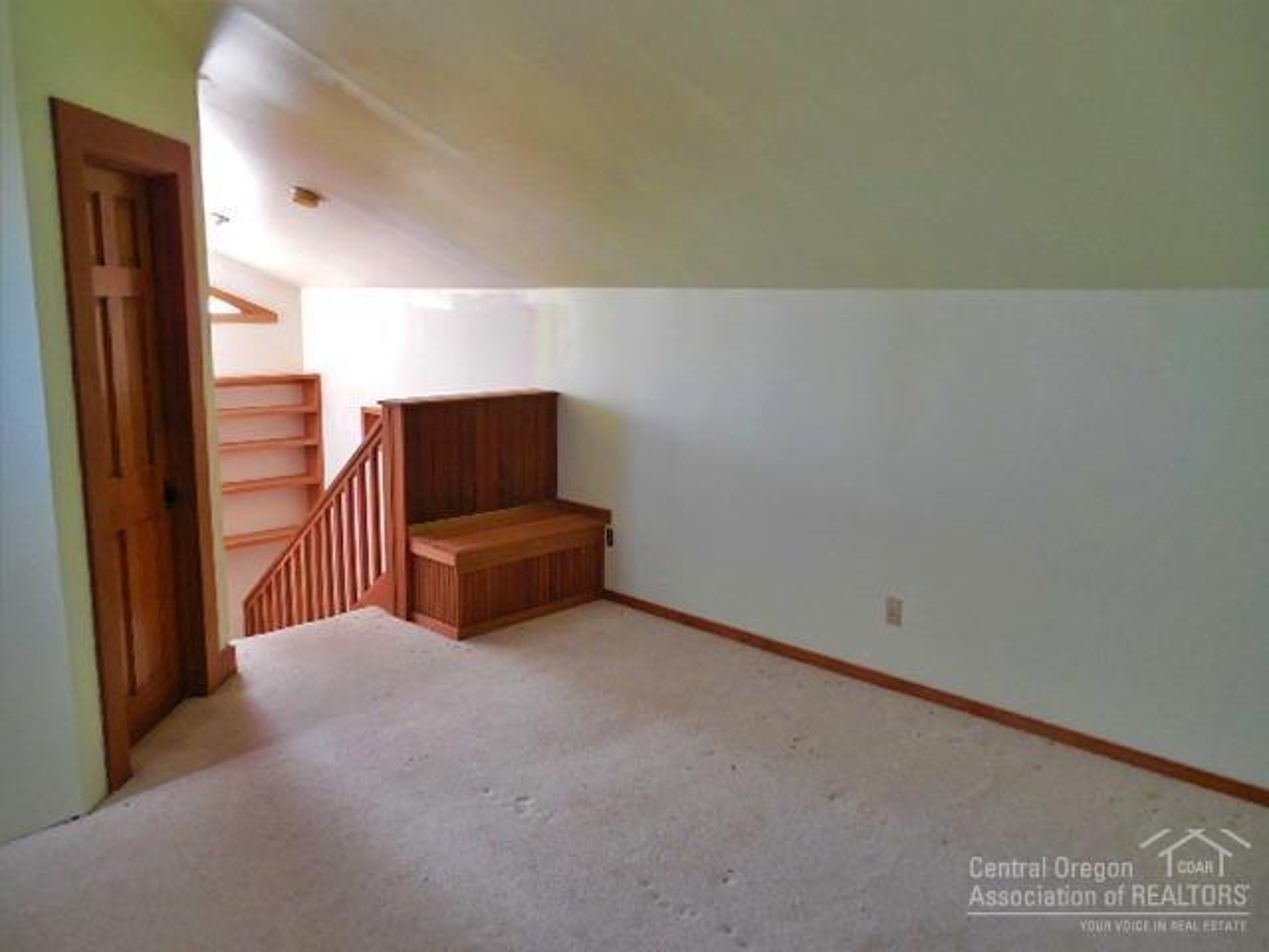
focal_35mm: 25
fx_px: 916
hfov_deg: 69.4
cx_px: 634
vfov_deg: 54.9
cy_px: 476
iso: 400
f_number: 3.3
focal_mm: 4.5
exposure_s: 1/20
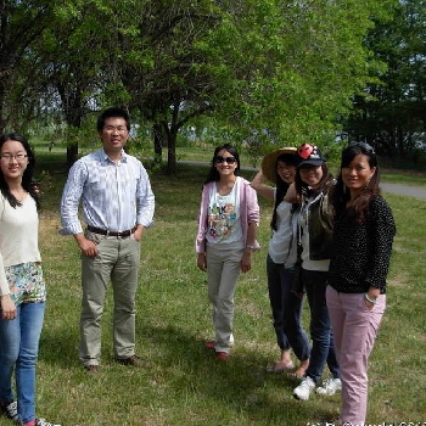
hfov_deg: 36.4
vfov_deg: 36.8
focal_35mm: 46
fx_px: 640
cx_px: 139
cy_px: 218
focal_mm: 6.3
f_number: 2.9
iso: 79
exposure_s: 1/886
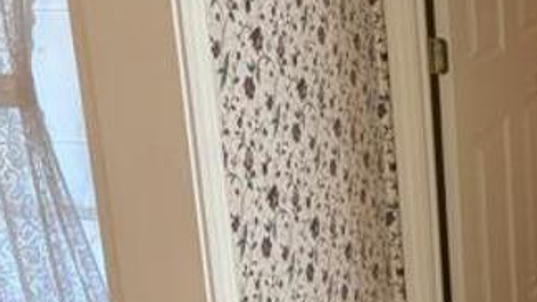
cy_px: 28
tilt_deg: -10.3
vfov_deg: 17.0
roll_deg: +1.3
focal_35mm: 70
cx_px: 628
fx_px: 996
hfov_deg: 27.0
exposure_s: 1/60
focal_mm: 5.96
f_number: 1.6
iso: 250
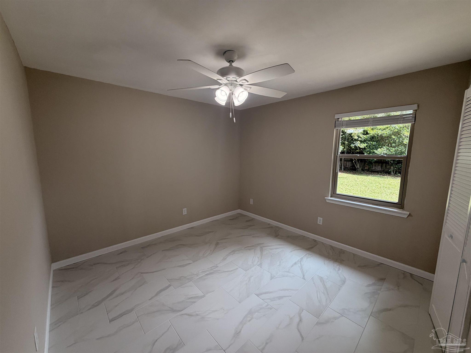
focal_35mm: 14
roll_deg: +0.1
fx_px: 190
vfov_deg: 85.7
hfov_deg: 102.1
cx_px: 236
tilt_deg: -8.2
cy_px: 176
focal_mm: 2.22
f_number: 2.2
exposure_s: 1/120
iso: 125
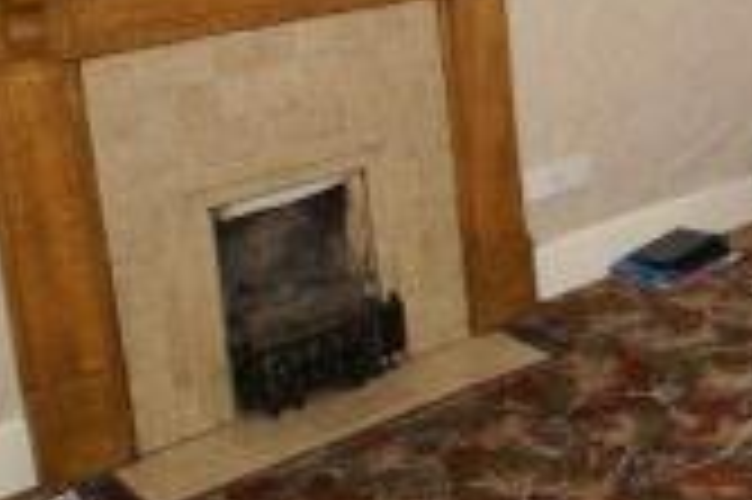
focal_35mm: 65
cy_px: -14
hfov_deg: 28.3
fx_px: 1356
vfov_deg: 20.2
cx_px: 820
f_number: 5.6
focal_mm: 11
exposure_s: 1/80
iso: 100
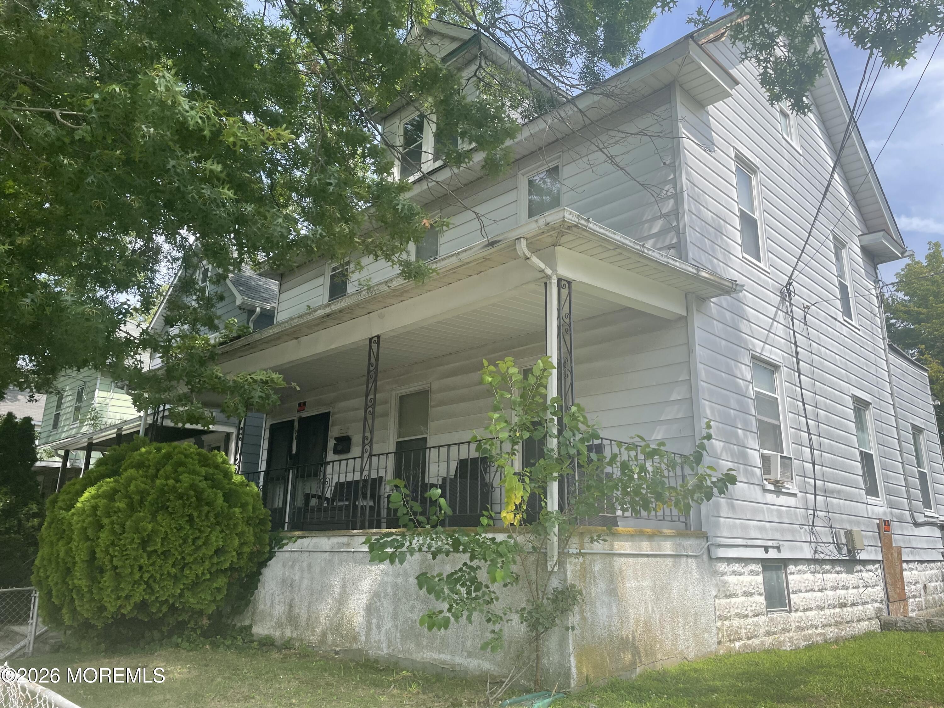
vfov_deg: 53.1
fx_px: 709
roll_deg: -0.3
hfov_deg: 67.3
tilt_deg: +16.4
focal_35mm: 26
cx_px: 472
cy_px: 354
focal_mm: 4.2
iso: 32
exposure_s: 1/1531
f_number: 1.6
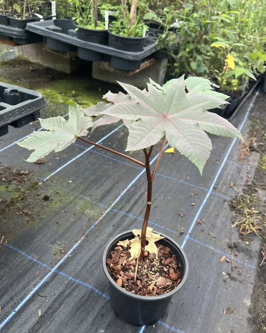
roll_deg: -7.6
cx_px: 137
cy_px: 183
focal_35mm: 28
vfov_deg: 62.1
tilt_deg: -36.1
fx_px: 276
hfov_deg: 51.5
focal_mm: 5.1
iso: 40
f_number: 1.6
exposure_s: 1/122
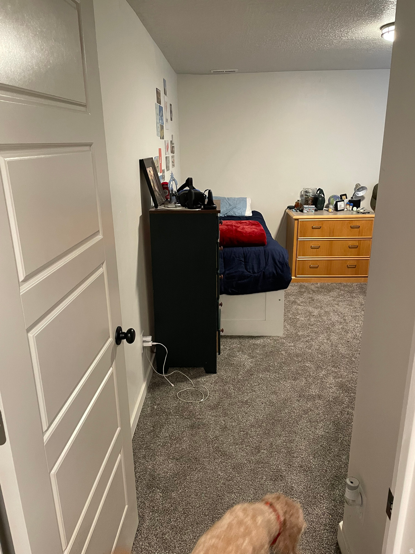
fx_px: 416
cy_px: 277
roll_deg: +0.9
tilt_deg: -16.7
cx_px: 208
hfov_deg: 53.1
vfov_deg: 67.3
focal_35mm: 26
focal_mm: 4.2
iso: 400
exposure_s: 1/60
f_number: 1.6
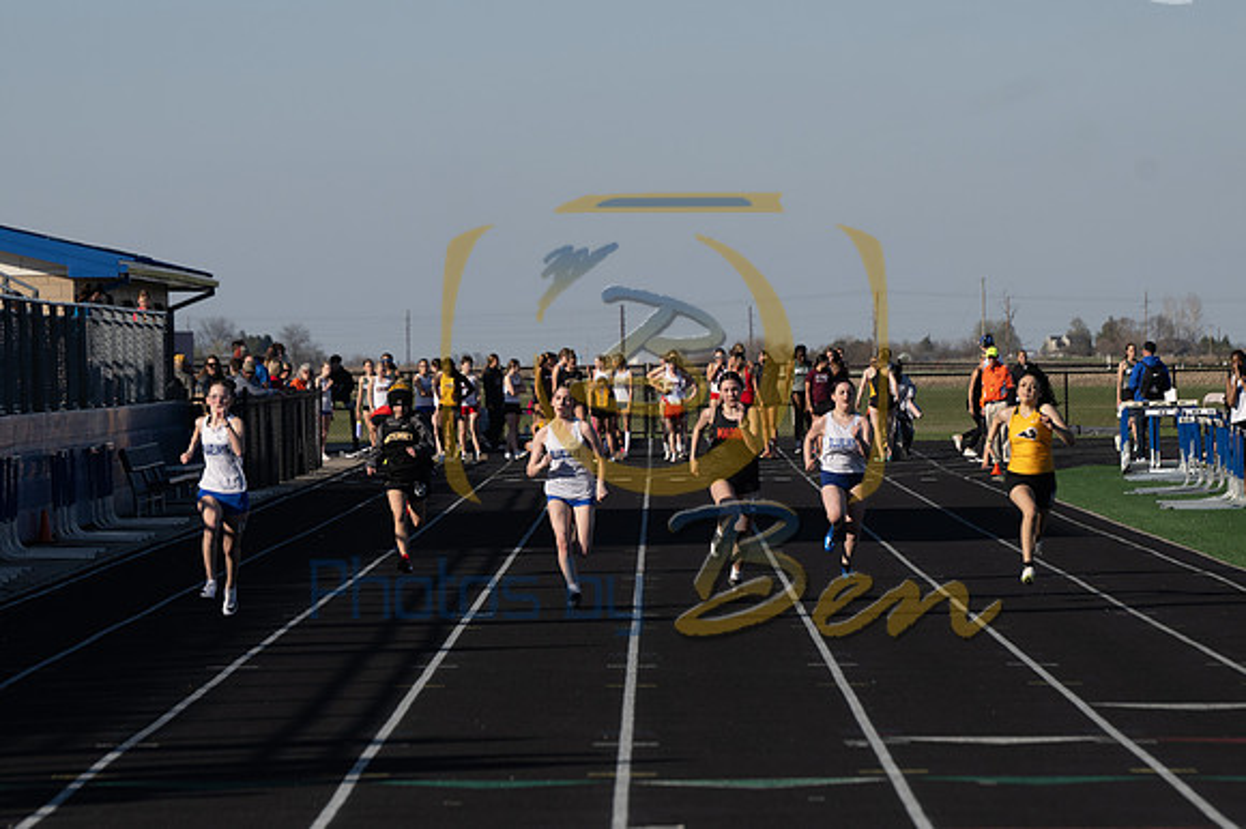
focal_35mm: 225
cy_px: 414
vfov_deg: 6.1
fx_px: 7783
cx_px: 623
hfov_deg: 9.2
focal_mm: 150
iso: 160
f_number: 5.6
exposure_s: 1/1250
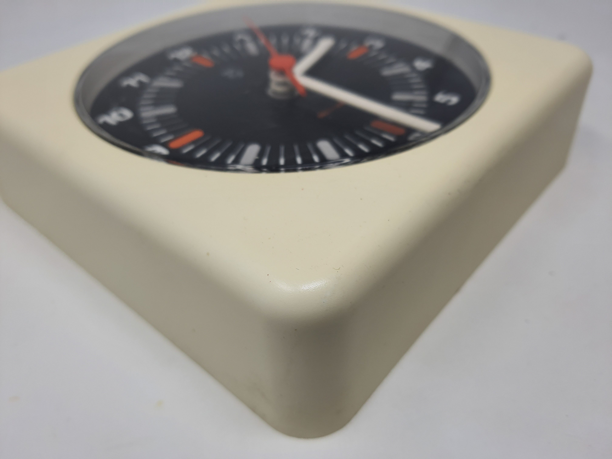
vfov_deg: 53.1
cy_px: 230
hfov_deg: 67.3
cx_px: 306
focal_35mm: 26
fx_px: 460
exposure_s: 1/232
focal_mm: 4.32
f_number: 1.7
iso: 50
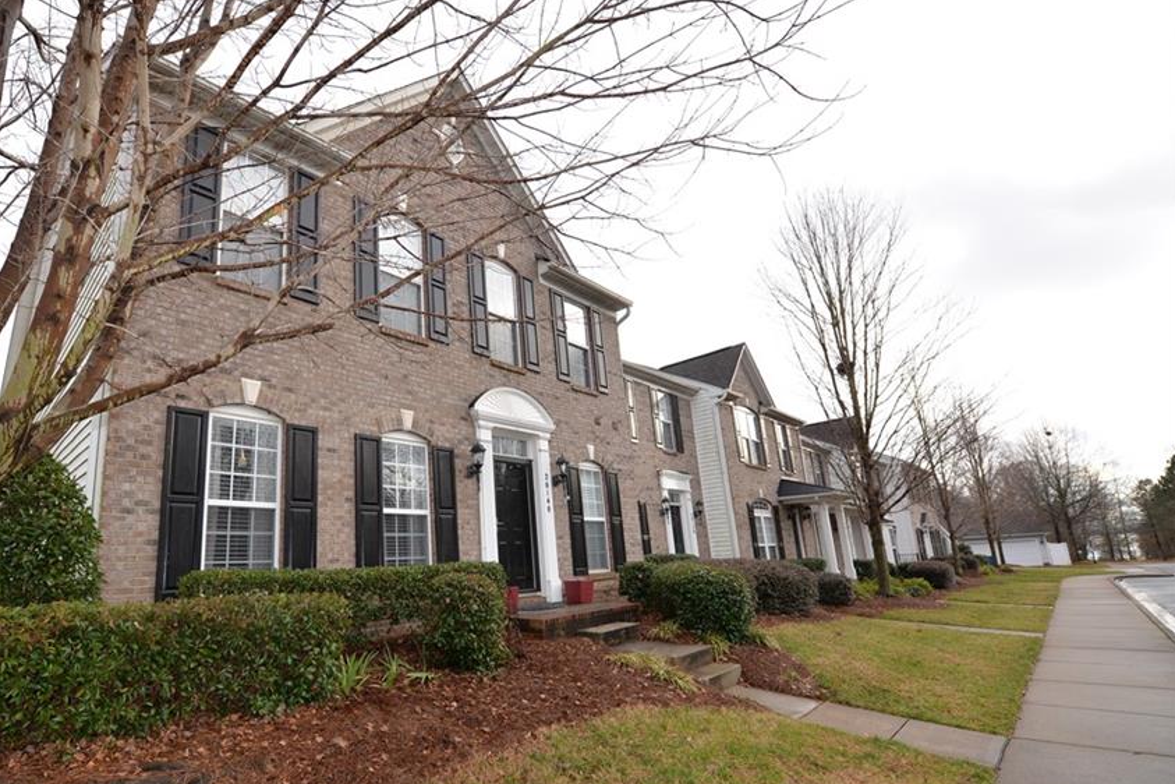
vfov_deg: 70.1
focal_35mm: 17
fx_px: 555
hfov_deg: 92.0
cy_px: 448
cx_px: 467
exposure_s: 1/200
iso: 100
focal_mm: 14
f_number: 4
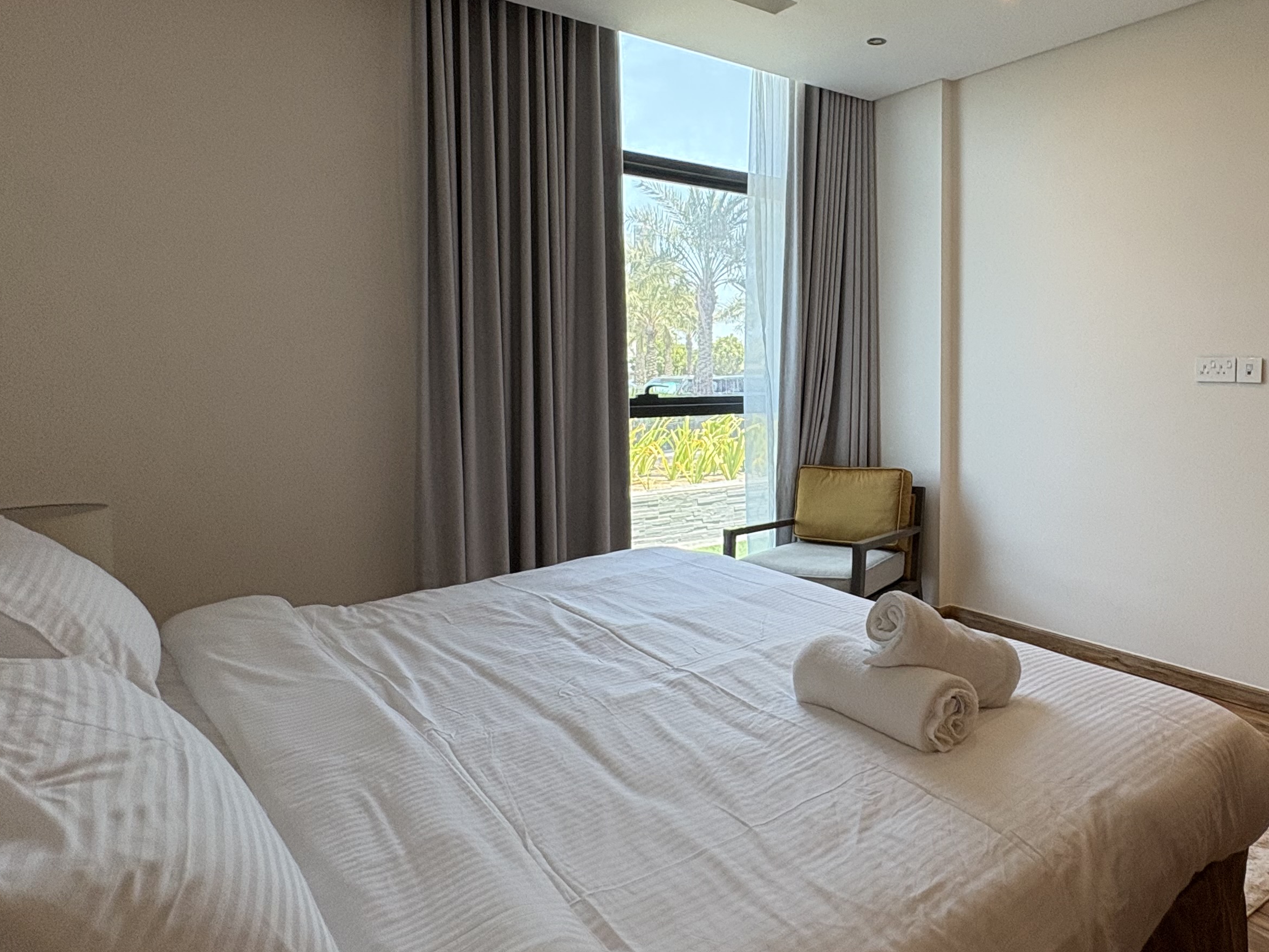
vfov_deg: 56.6
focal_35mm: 24
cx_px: 847
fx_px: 880
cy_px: 408
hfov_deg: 69.5
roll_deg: +0.0
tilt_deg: -3.1
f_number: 2.2
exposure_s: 1/99
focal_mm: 2.22
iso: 125
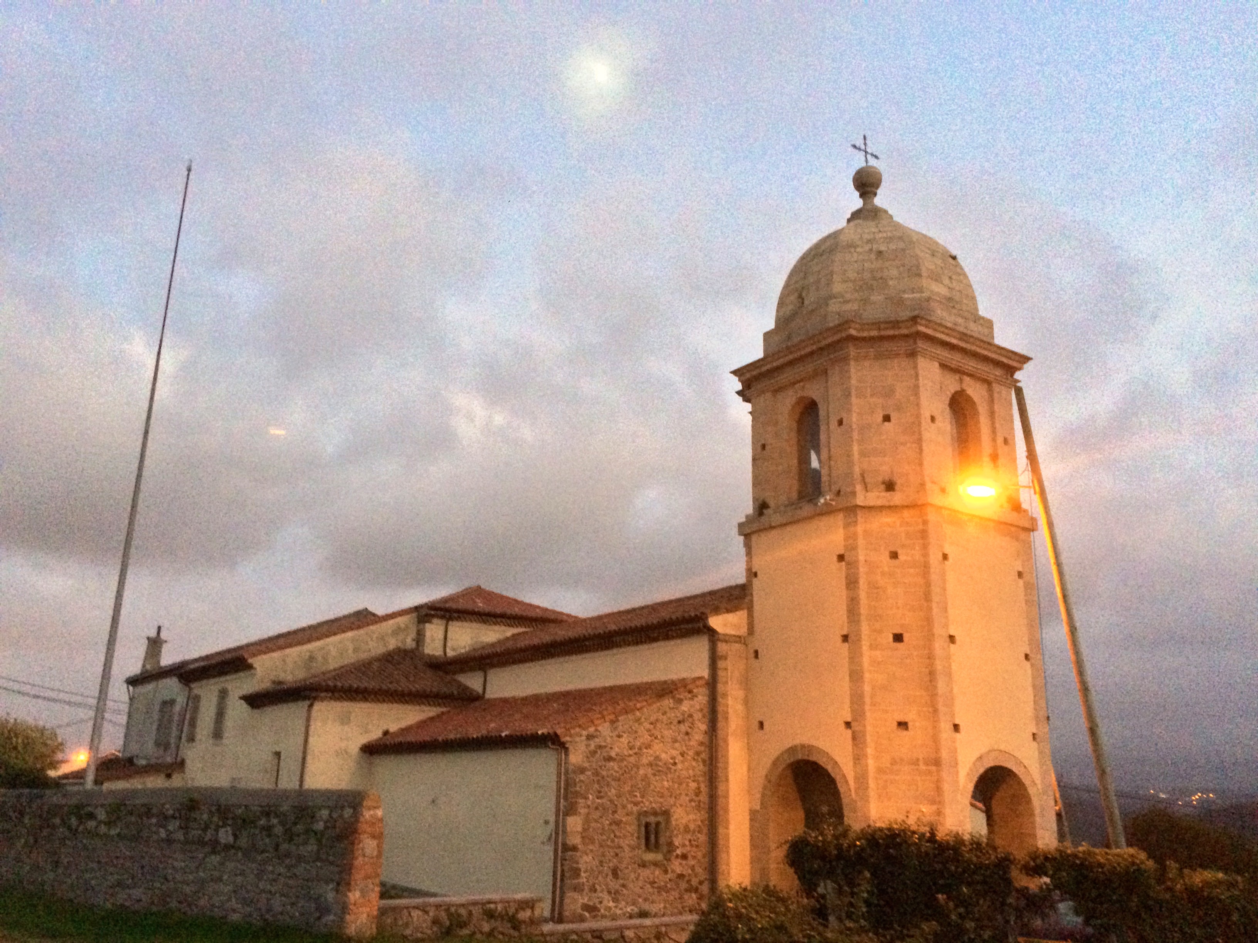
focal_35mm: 29
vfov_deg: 48.2
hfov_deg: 61.7
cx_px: 629
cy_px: 472
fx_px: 1054
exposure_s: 1/17
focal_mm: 4.15
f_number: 2.2
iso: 640
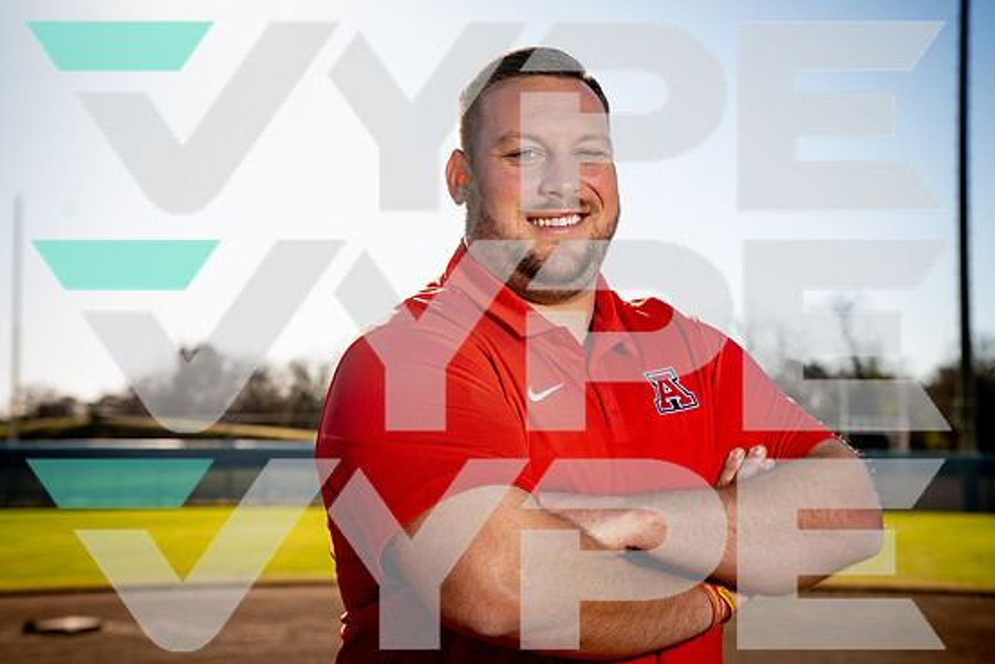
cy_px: 337
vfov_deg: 22.6
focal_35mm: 60
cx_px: 491
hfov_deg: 33.4
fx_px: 1659
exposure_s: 1/250
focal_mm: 57
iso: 100
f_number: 5.6
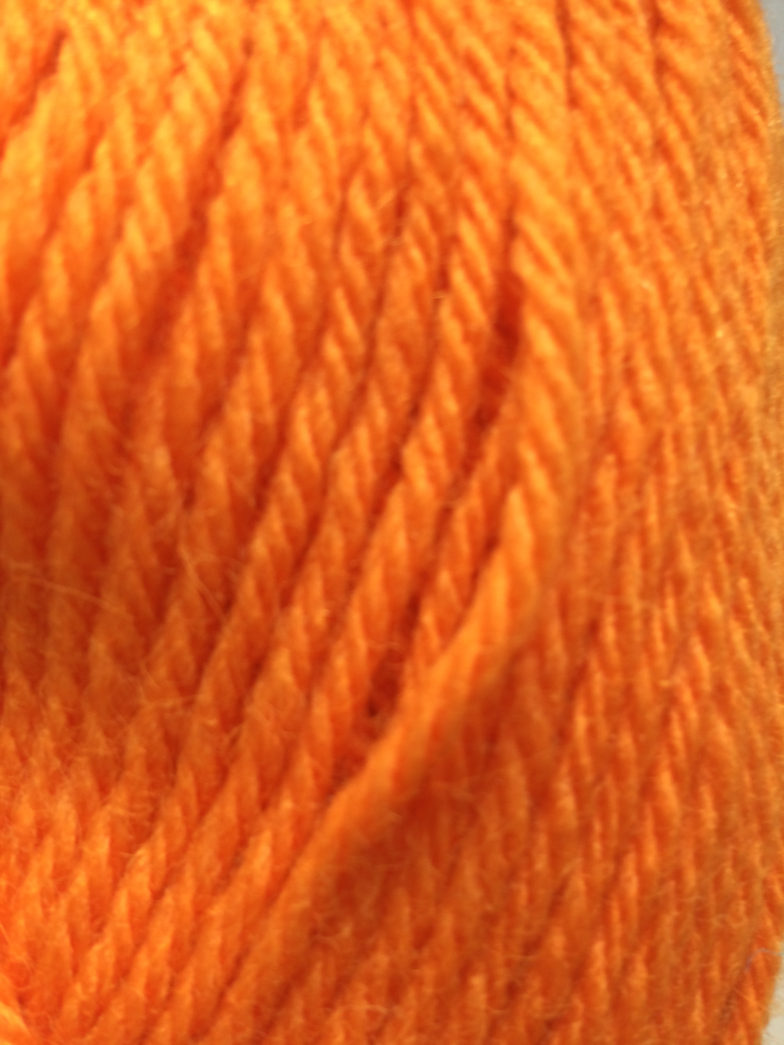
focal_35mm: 29
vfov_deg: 61.7
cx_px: 392
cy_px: 522
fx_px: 876
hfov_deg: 48.2
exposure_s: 1/33
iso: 64
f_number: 2.2
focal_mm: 4.15
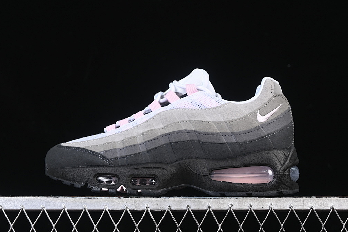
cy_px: 120
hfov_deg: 25.4
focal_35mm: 80
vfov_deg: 17.1
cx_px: 176
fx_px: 773
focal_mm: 50
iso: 160
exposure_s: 1/60
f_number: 6.3
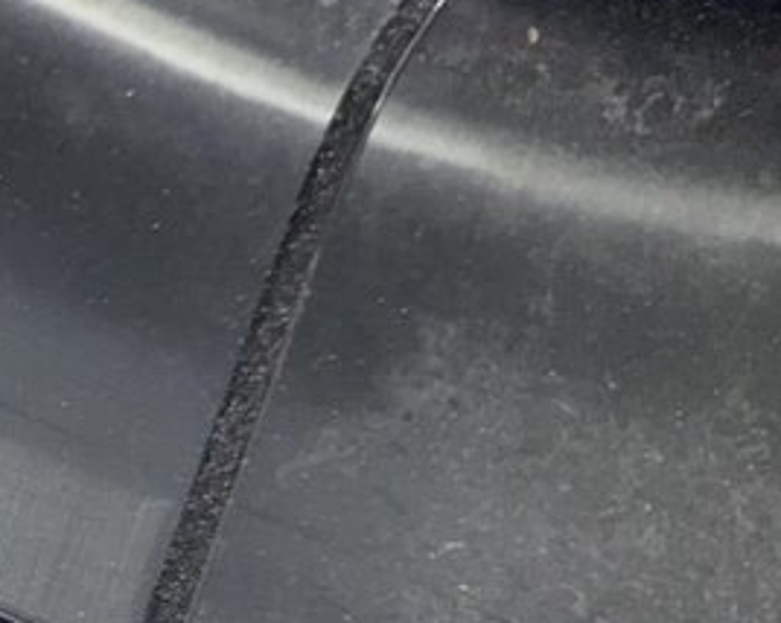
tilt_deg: -70.4
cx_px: -638
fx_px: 2240
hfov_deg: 16.5
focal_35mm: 97
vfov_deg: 15.4
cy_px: 702
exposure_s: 1/71
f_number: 1.8
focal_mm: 4.25
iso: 32
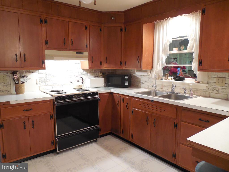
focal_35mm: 25
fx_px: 165
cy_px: 86
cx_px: 114
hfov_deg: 69.4
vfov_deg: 54.9
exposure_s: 1/13
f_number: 3.3
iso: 400
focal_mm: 4.5
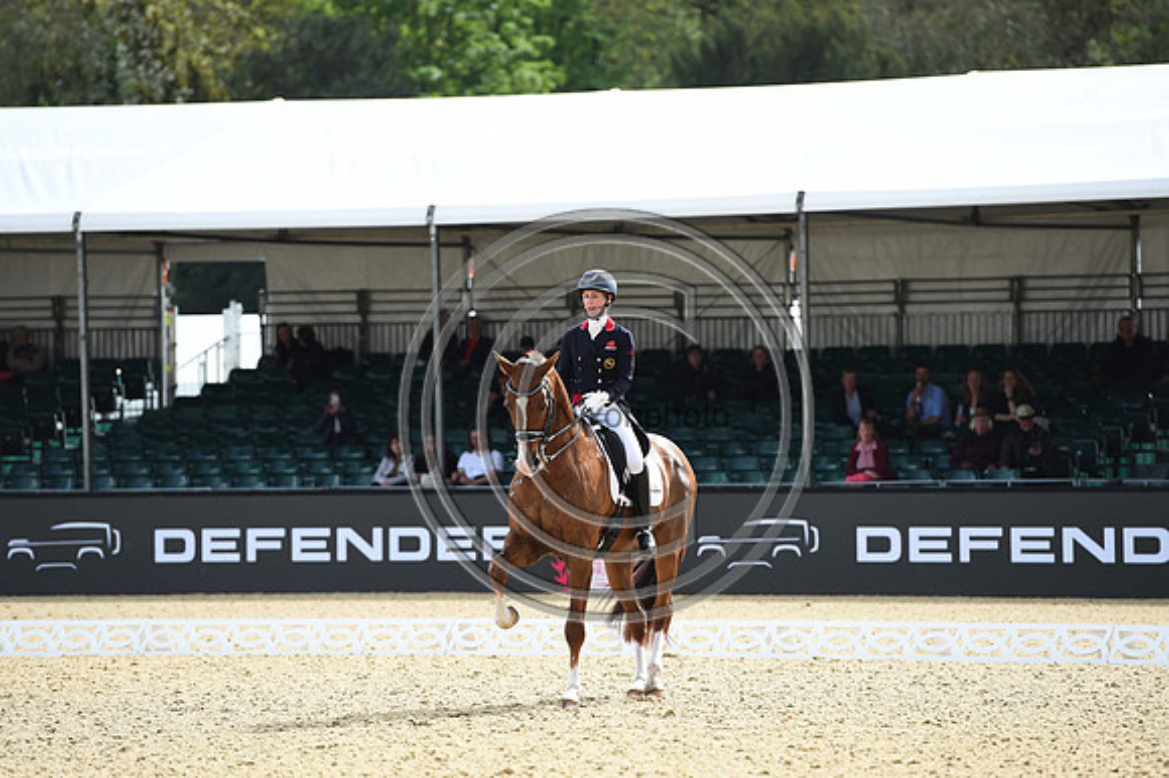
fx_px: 6490
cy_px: 389
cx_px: 584
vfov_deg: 6.9
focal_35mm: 200
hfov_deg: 10.3
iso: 400
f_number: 4.5
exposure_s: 1/1250
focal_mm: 200
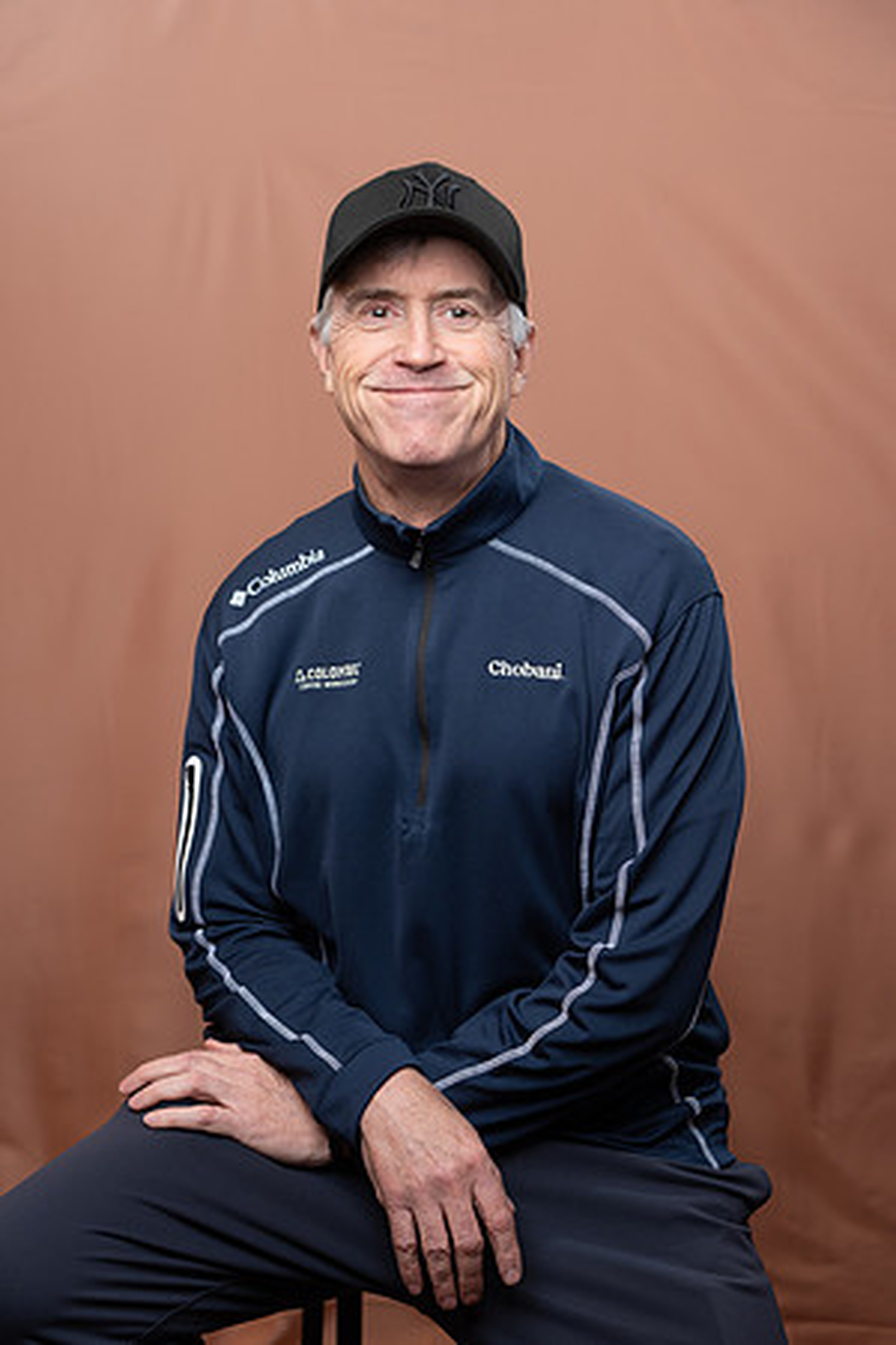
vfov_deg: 31.9
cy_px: 672
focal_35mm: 63
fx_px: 2352
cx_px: 448
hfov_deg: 21.6
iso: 320
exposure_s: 1/160
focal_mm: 63
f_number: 4
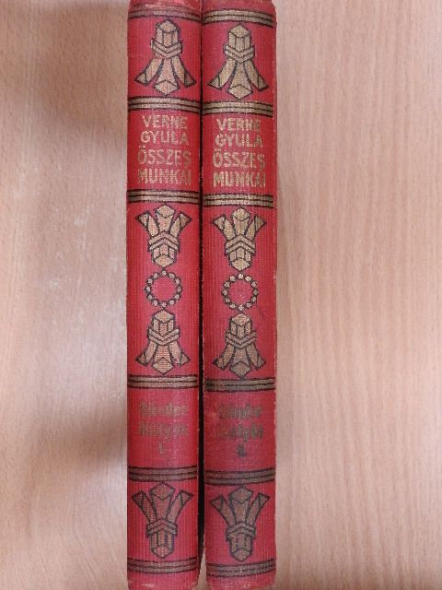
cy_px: 295
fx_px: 766
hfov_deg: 32.2
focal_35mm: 45
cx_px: 221
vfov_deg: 42.1
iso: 640
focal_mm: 8.1
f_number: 4
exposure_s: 1/80
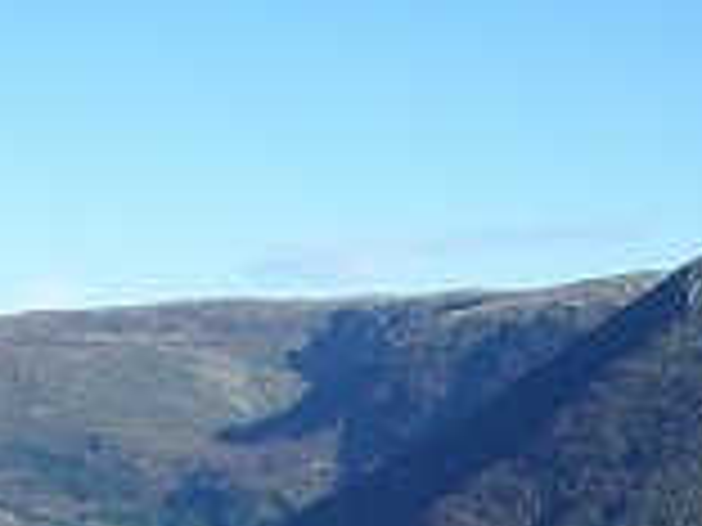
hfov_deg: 15.5
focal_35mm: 126
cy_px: 751
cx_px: 122
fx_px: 2555
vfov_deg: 11.4
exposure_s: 1/400
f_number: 4.3
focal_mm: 5.8
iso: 80
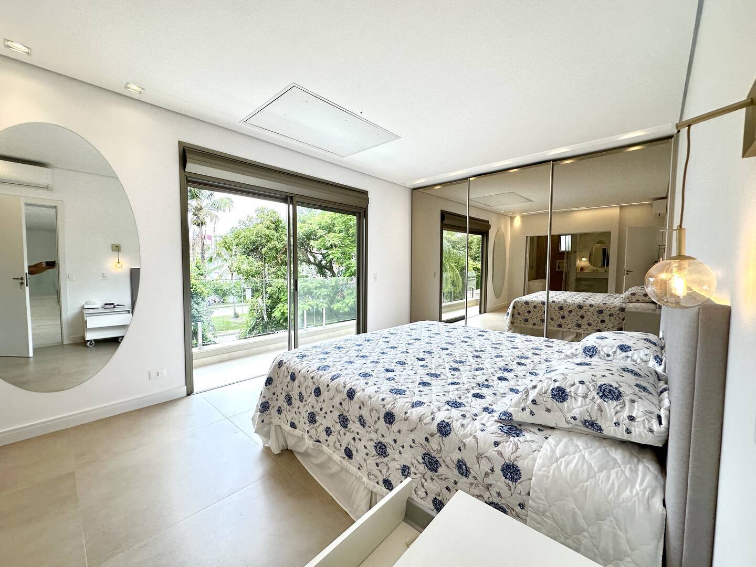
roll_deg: -0.3
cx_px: 378
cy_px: 284
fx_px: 306
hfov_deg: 102.1
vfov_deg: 85.7
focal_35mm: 14
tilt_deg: -2.9
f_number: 2.2
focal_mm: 2.22
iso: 64
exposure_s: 1/120
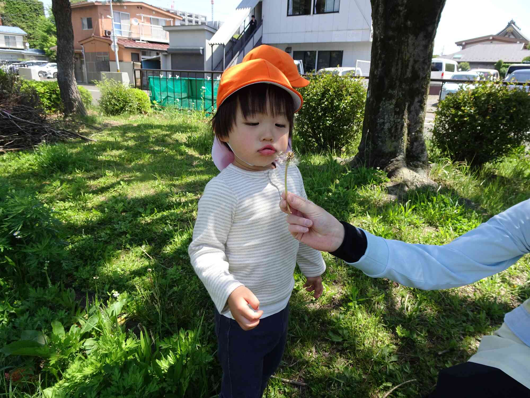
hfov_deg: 71.6
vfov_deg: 56.8
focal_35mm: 24
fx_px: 367
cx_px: 265
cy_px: 199
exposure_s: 1/320
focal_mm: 4.1
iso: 80
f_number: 3.5
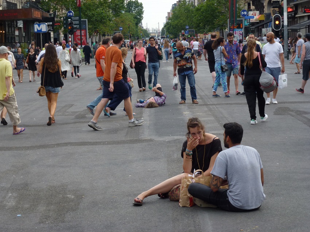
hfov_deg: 18.9
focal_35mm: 104
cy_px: 116
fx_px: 931
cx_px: 155
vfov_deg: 14.2
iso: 100
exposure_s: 1/125
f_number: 5
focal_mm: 18.7
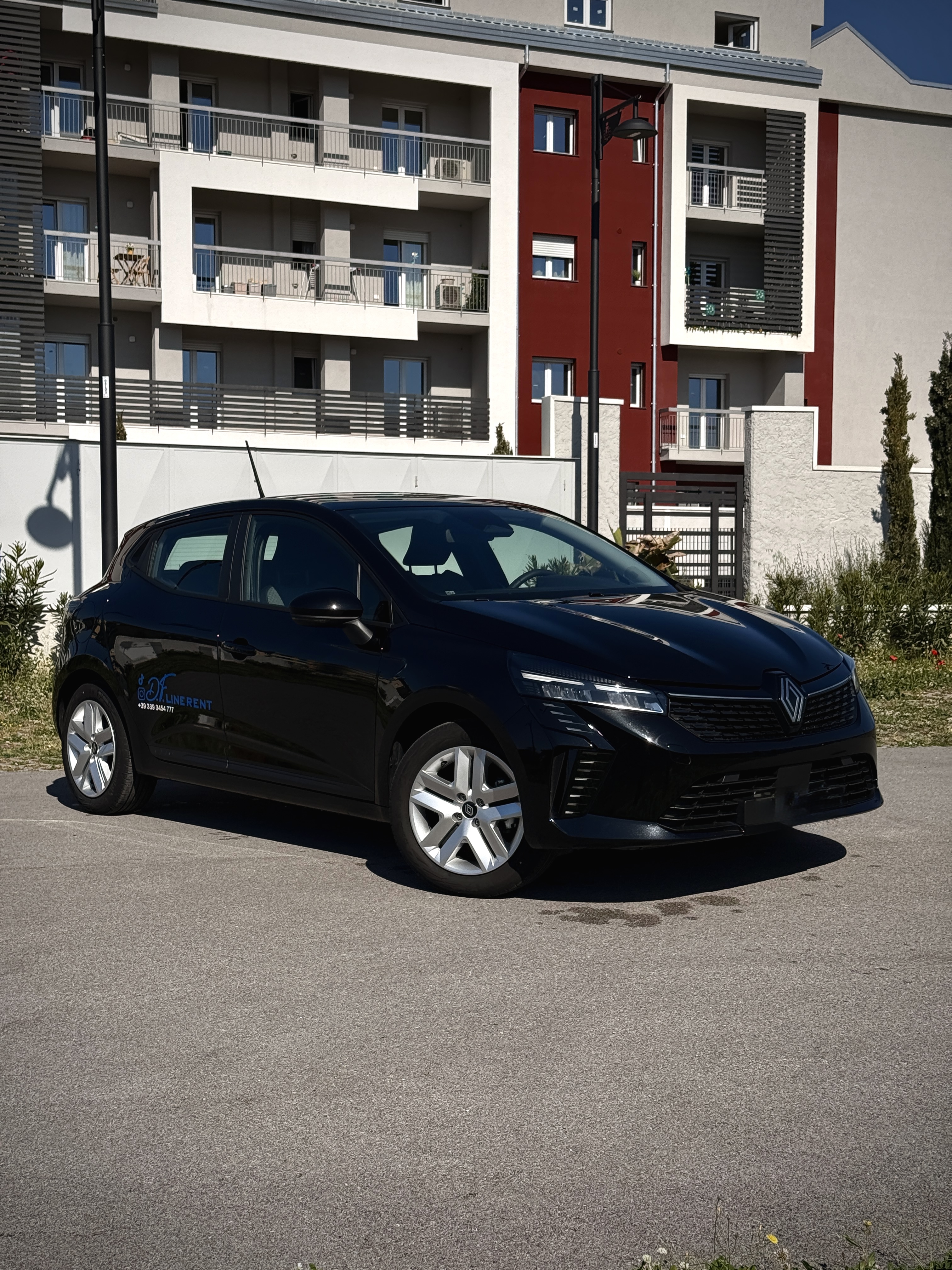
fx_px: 1760
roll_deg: -0.6
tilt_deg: -1.7
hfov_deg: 30.3
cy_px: 635
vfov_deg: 39.7
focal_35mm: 48
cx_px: 476
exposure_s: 1/9901
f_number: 1.78
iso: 100
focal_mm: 6.76
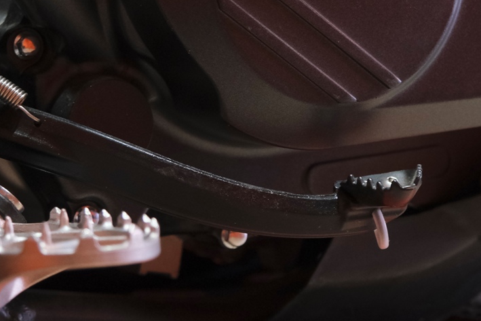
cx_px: 309
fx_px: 1871
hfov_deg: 14.6
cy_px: -22
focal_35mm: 140
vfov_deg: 9.7
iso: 2000
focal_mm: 41.1
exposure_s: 1/100
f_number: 4
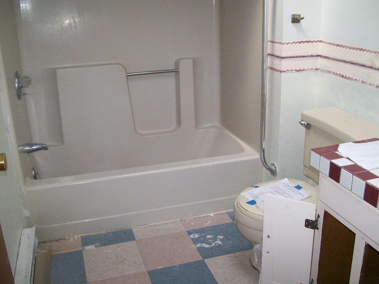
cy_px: 142
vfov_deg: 39.7
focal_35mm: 36
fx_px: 394
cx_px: 190
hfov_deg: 51.4
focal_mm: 6
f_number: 2.7
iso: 140
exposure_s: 1/64
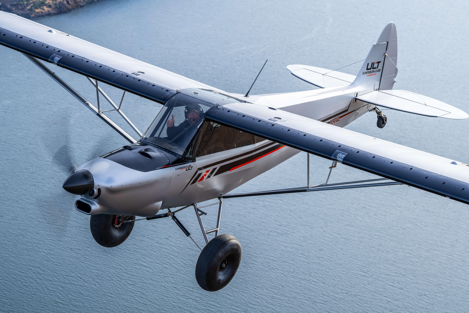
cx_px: 234
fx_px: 1355
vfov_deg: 13.2
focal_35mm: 104
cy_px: 156
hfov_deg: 19.6
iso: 100
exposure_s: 1/250
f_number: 6.3
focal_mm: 104
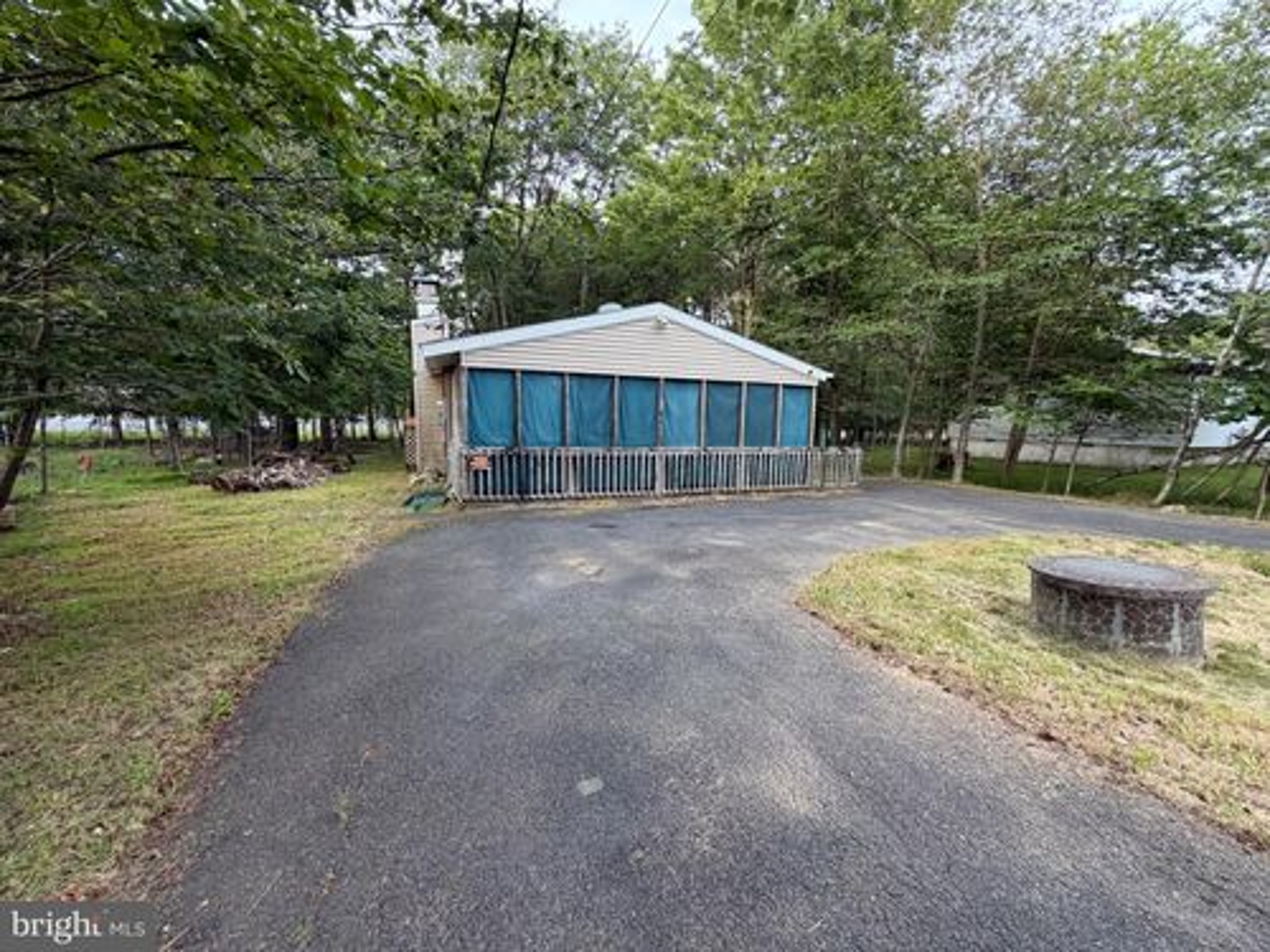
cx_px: 635
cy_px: 476
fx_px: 514
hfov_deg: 102.1
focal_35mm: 14
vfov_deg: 85.7
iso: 125
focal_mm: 2.22
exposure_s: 1/121
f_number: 2.2
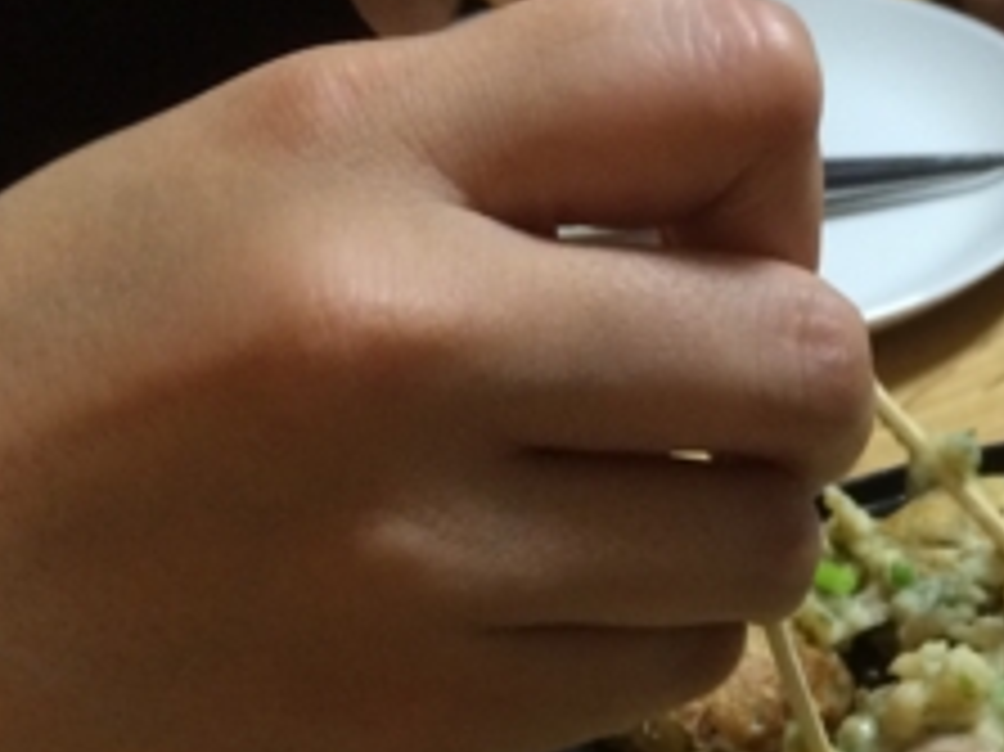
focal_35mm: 86
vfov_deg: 16.2
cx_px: 1121
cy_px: 1000
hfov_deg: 21.5
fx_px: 2493
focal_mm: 4.12
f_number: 2.2
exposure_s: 1/30
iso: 200
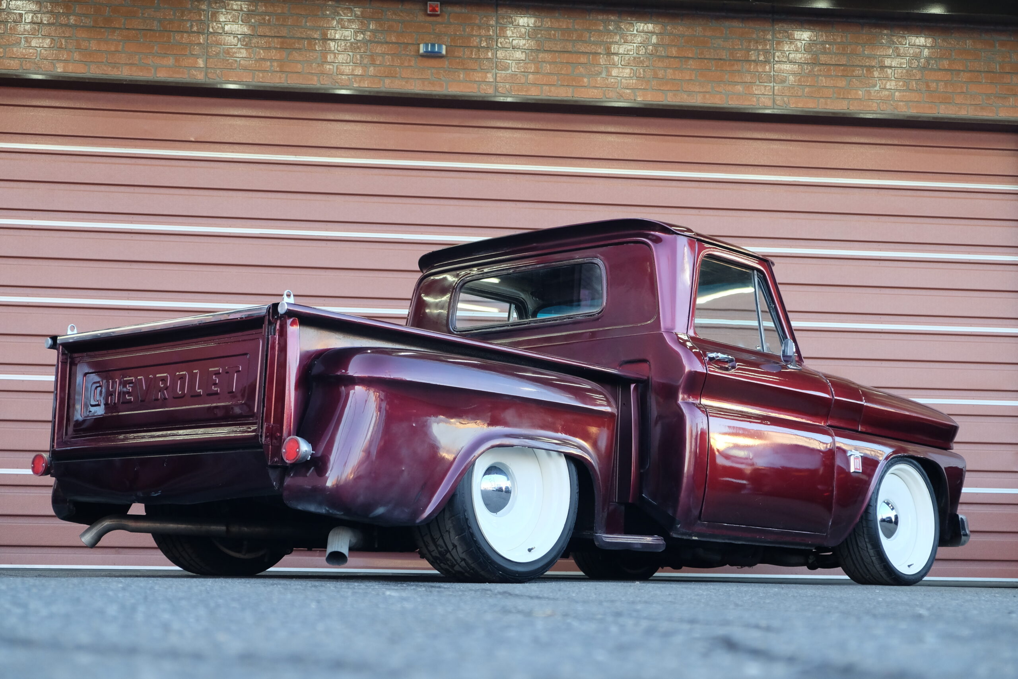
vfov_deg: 24.2
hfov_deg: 35.6
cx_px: 509
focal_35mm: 56
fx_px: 1584
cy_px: 340
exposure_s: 1/150
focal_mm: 37.4
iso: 800
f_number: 3.6
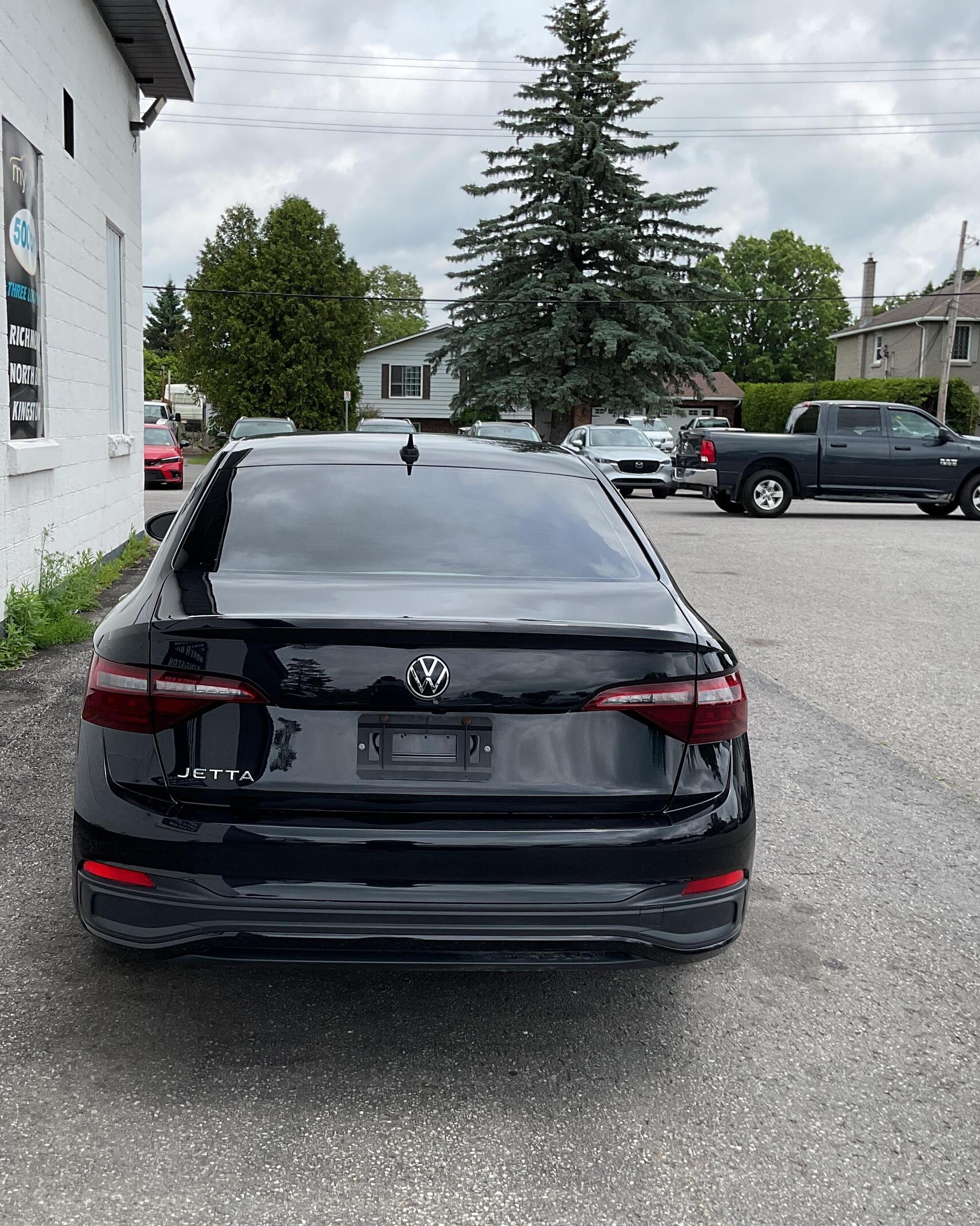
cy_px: 613
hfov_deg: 39.1
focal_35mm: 38
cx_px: 417
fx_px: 1378
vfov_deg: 47.9
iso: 16
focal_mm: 3
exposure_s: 1/1534
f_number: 1.8
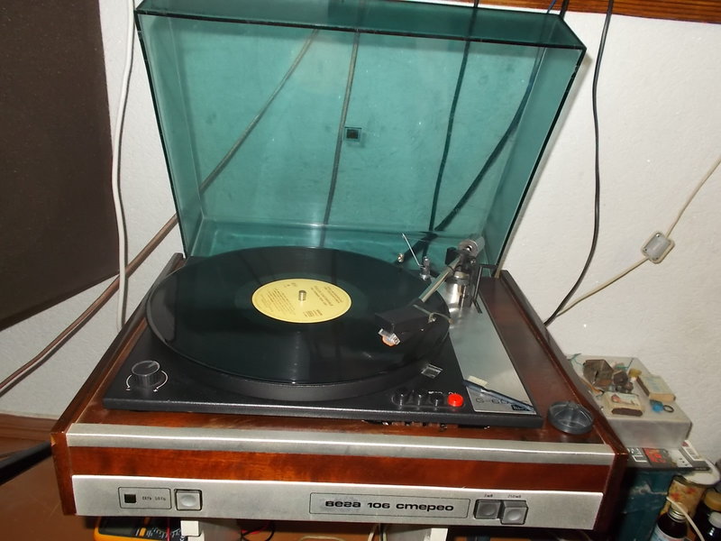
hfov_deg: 60.0
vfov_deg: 46.8
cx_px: 360
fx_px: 625
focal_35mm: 30
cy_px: 270
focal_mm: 5.3
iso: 200
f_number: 3.4
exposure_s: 1/25
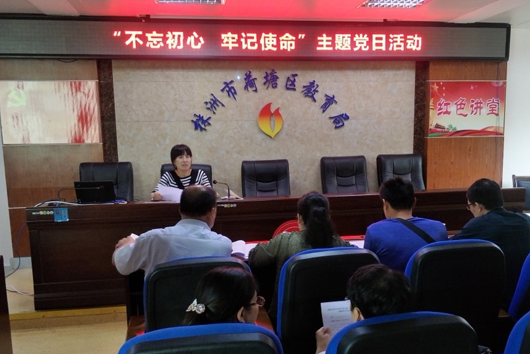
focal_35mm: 25
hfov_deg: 71.5
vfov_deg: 51.2
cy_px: 160
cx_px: 265
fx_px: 368
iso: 331
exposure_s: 1/33
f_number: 1.7
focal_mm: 4.1
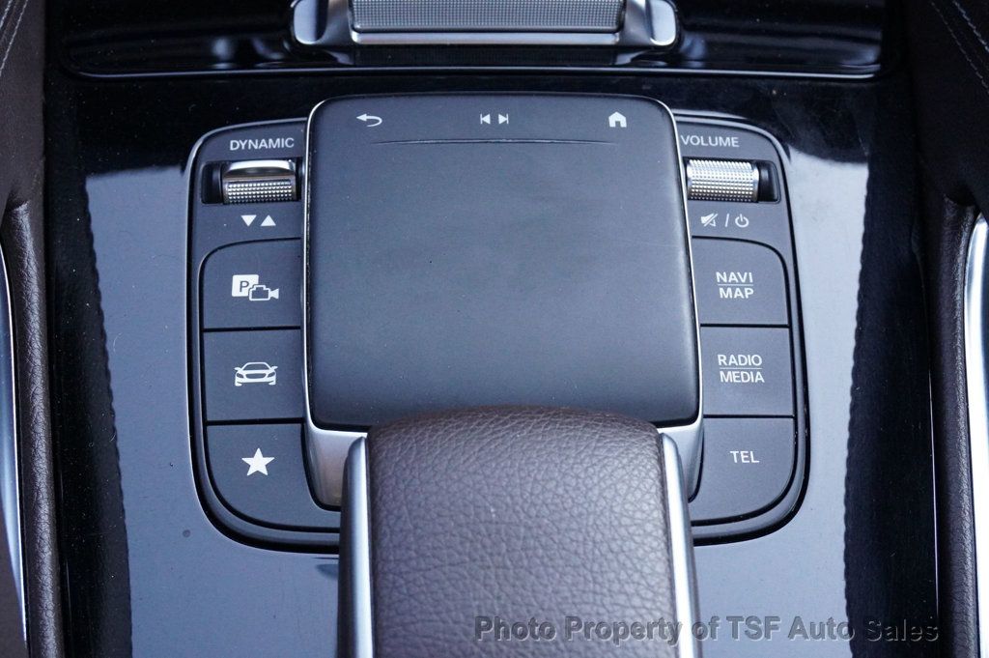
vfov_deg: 25.7
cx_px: 494
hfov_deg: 37.9
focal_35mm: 52
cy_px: 329
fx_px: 1441
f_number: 9
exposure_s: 1/250
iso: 6400
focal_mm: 35
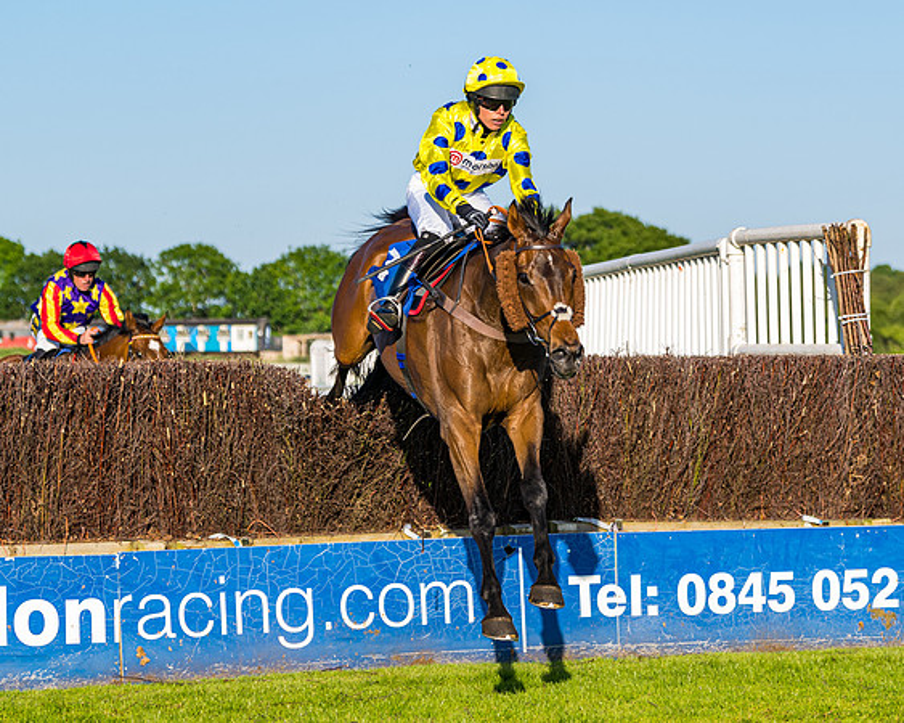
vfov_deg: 9.8
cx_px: 517
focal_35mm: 158
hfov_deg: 12.2
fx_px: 4225
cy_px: 346
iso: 200
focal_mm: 86
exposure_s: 1/1250
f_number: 4
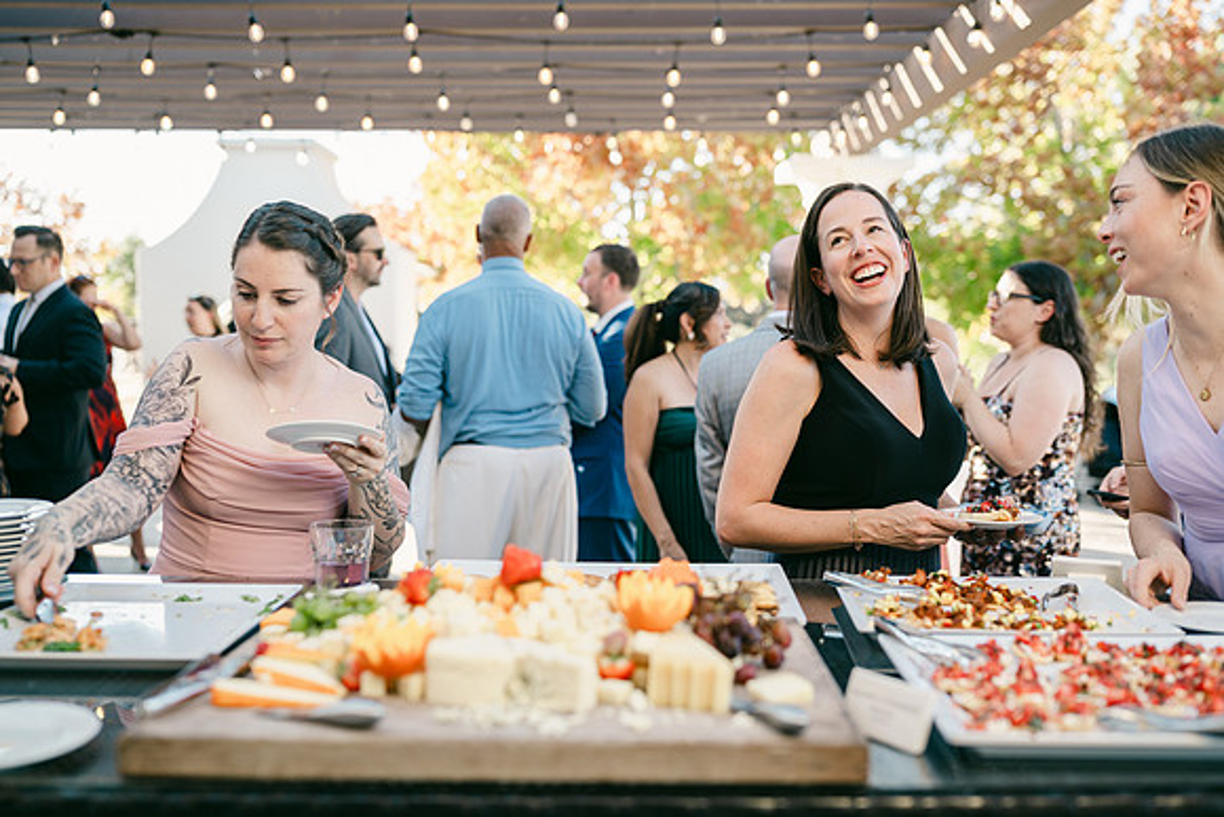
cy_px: 408
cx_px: 612
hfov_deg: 53.2
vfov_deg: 37.0
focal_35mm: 36
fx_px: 1221
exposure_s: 1/250
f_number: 2
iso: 64
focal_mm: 35
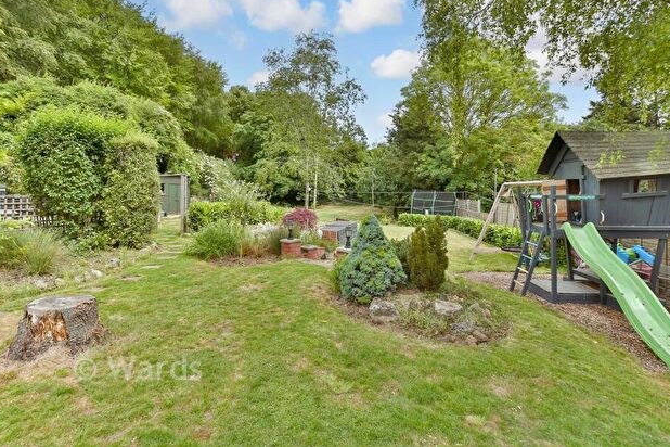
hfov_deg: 93.2
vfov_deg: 70.1
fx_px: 316
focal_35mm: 17
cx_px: 320
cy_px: 195
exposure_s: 1/400
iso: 500
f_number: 8
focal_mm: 10
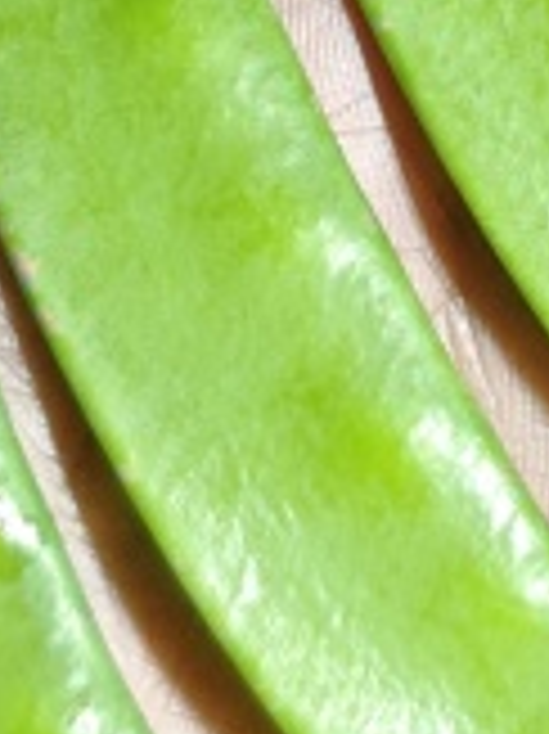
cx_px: 670
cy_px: -268
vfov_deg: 12.6
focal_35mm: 151
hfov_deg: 9.7
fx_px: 3197
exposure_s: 1/50
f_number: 1.44
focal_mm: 6.68
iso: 320
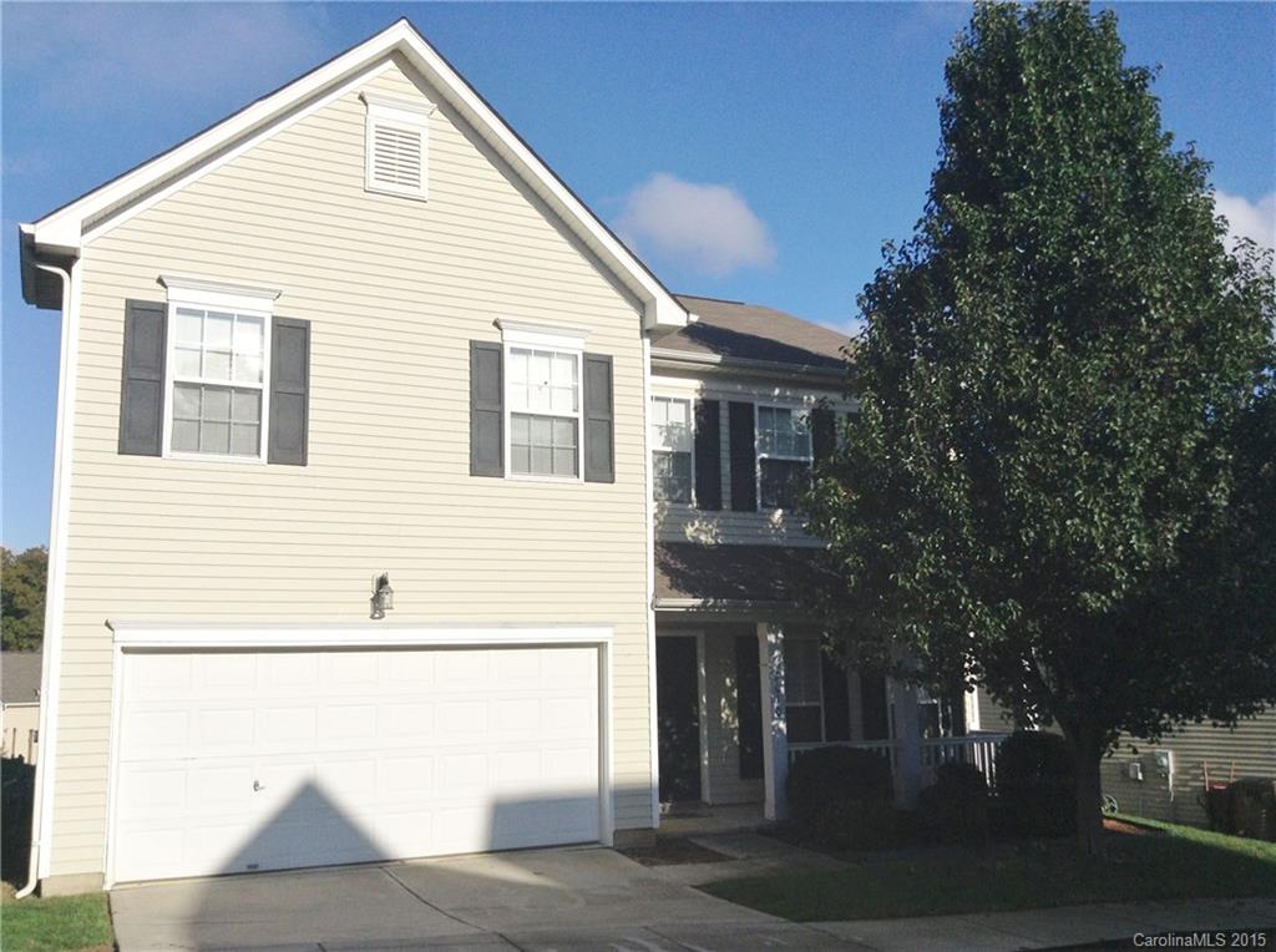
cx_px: 638
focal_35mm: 33
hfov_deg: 55.4
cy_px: 476
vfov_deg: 42.8
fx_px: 1214
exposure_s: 1/2070
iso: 25
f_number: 2.4
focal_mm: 3.3
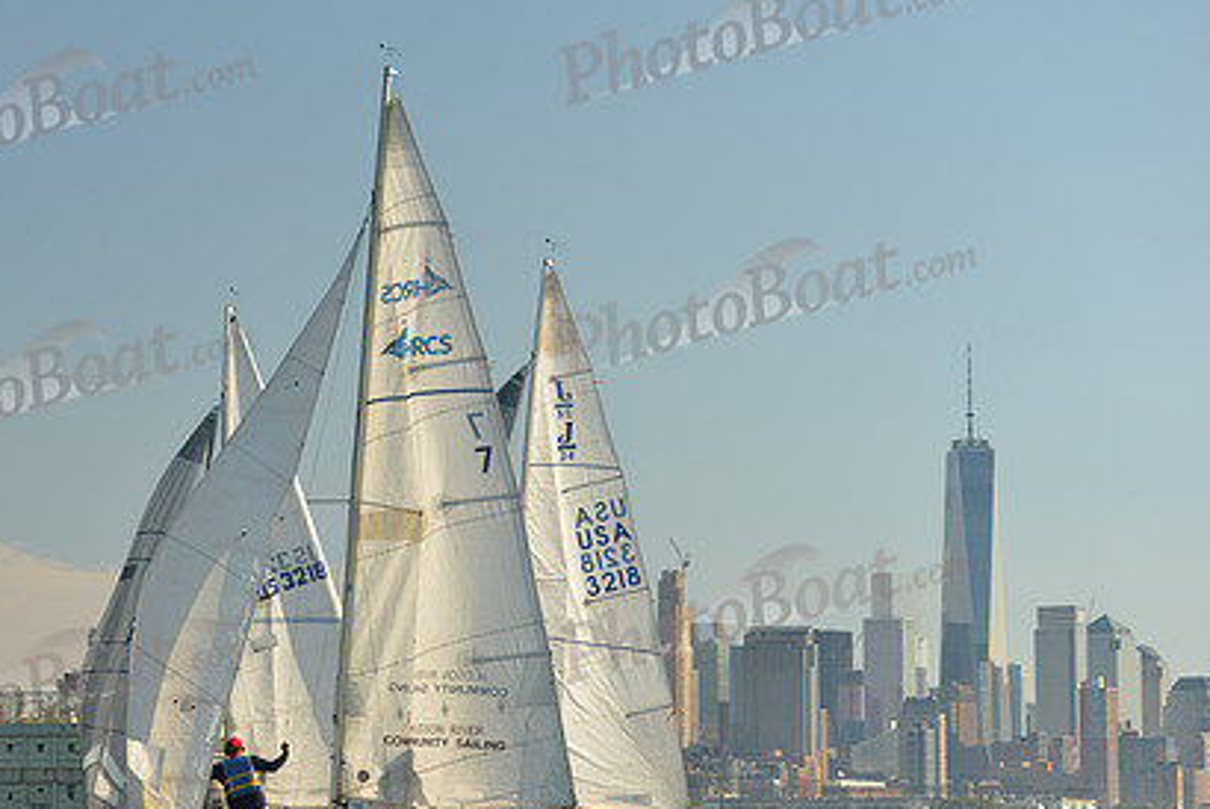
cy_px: 495
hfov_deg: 19.2
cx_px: 410
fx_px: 3565
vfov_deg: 12.9
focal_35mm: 106
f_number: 5
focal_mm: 75
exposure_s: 1/1250
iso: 400
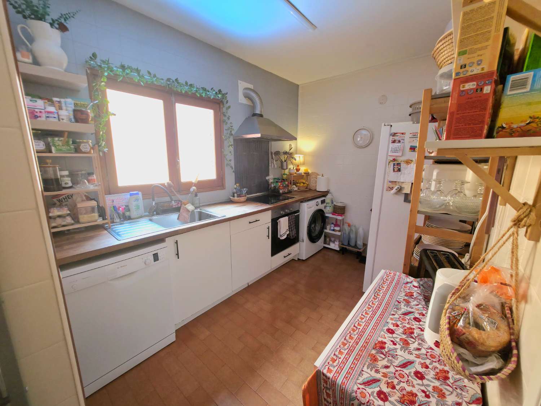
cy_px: 203
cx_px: 270
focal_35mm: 13
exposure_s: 1/60.2
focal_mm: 2.2
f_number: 1.9
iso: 100
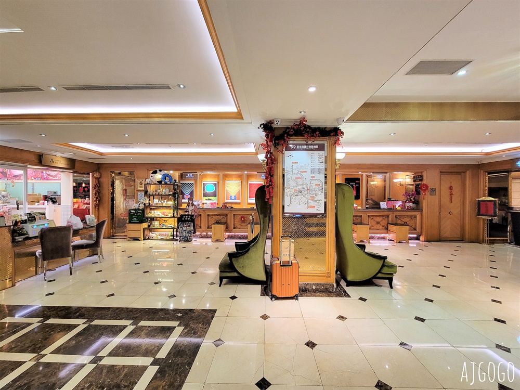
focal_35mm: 13
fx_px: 195
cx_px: 260
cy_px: 195
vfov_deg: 89.9
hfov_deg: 106.2
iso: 320
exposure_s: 1/39
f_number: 2.2
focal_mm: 2.2
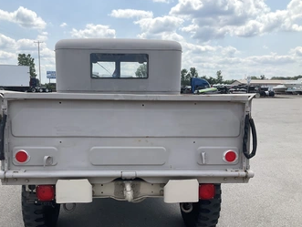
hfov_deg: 52.4
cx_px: 132
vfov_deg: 40.6
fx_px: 306
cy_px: 132
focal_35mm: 35
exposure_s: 1/1730
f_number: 1.8
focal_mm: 3
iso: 25
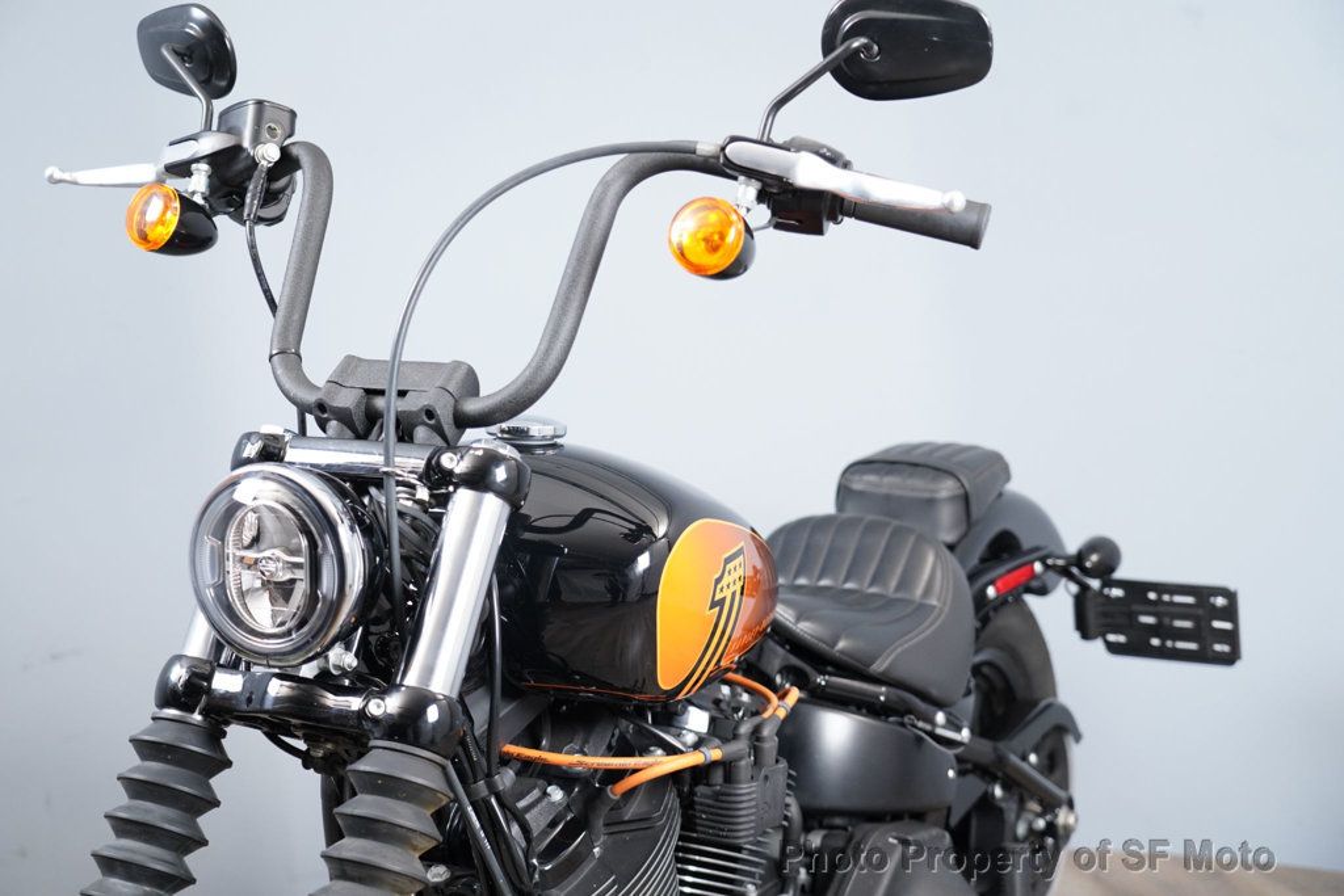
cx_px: 672
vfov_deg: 25.1
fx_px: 2016
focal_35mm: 54
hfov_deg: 36.9
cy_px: 448
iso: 2000
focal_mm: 54
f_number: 4
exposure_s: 1/125
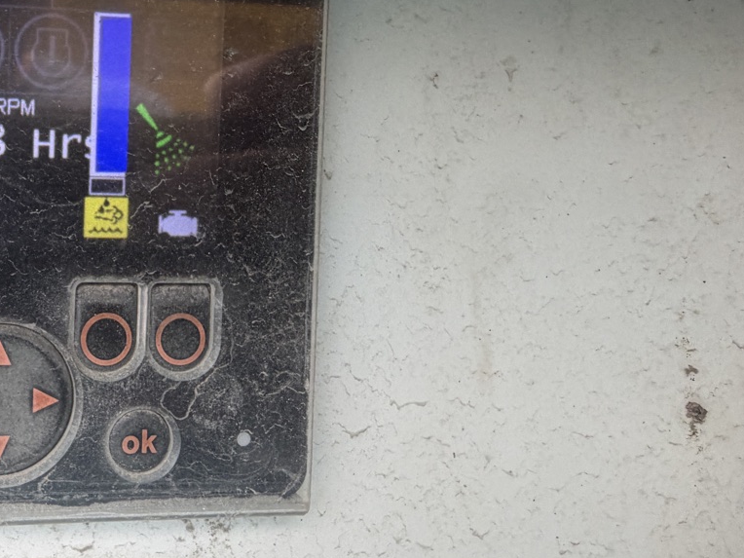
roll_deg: -1.5
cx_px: -18
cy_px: 198
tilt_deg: -1.3
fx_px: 709
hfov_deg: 45.6
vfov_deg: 42.5
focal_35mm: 33
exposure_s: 1/121
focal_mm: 2.22
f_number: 2.2
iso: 100
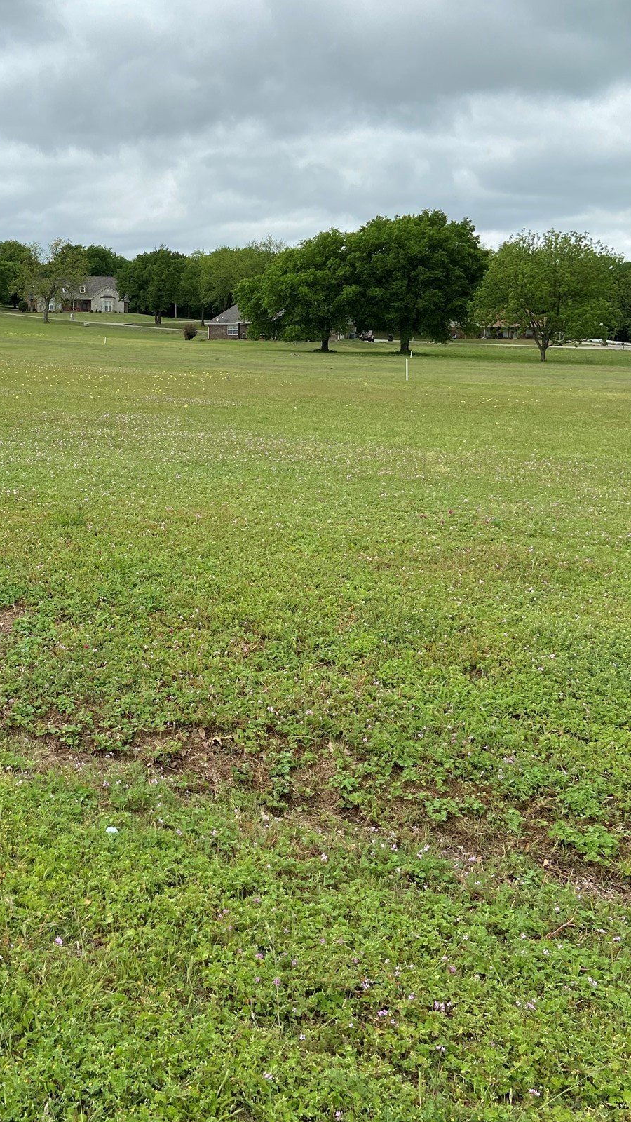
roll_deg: -0.8
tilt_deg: -9.5
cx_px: 135
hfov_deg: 33.7
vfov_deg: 58.0
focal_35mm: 34
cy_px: 527
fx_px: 1011
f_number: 1.8
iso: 32
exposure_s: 1/2268
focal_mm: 4.25
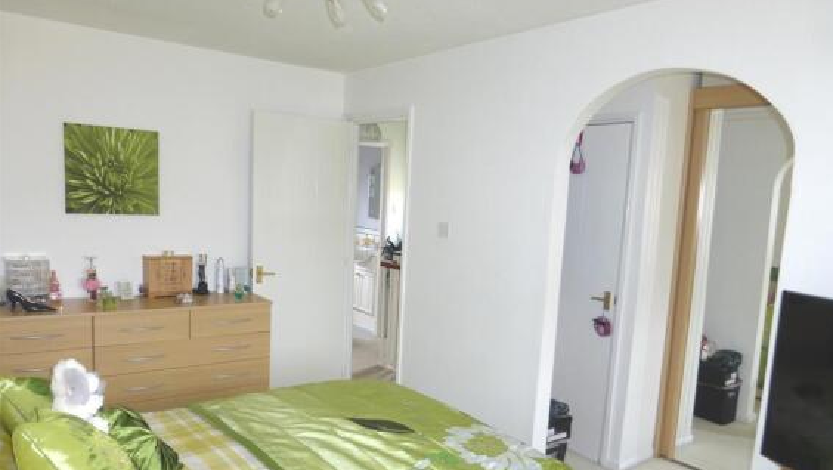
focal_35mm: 27
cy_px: 285
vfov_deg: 42.7
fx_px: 597
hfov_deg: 69.8
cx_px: 429
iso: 200
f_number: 3.3
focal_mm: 4.3
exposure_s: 1/60
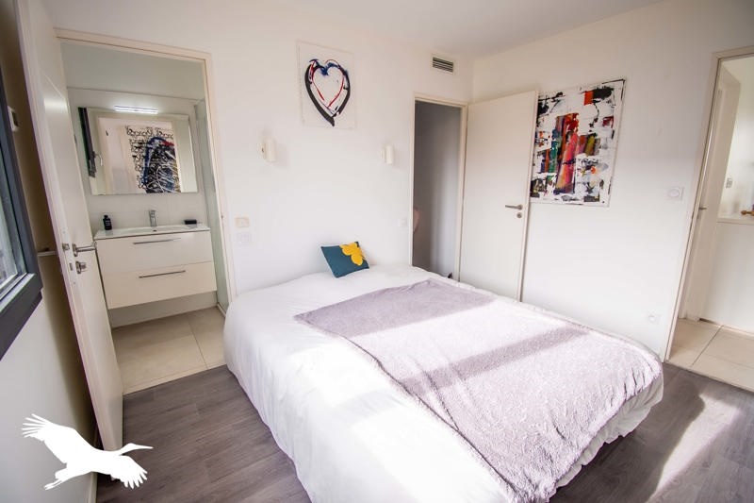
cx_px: 377
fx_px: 314
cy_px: 252
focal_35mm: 15
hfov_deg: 100.4
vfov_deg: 77.3
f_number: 4.5
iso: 200
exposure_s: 1/100
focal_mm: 10
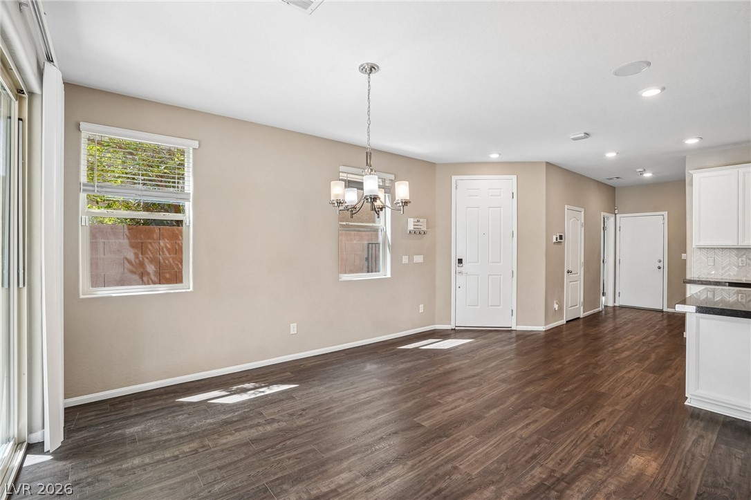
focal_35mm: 16
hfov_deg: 96.8
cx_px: 376
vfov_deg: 73.7
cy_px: 250
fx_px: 334
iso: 400
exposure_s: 1/30
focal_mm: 16
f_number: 8
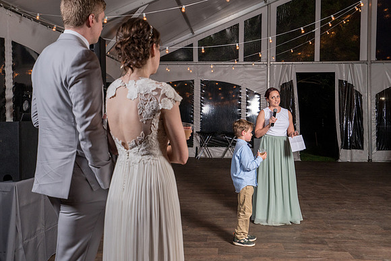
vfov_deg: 35.0
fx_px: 413
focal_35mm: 38
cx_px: 199
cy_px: 122
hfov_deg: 50.6
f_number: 5
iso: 2000
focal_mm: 35
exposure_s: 1/200
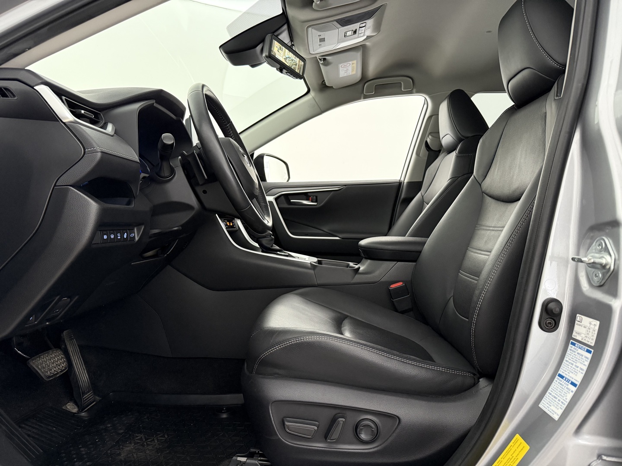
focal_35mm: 24
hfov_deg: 71.6
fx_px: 431
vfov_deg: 56.8
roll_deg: -1.7
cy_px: 233
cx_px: 311
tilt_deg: -2.0
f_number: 1.78
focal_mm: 6.76
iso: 500
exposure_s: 1/50
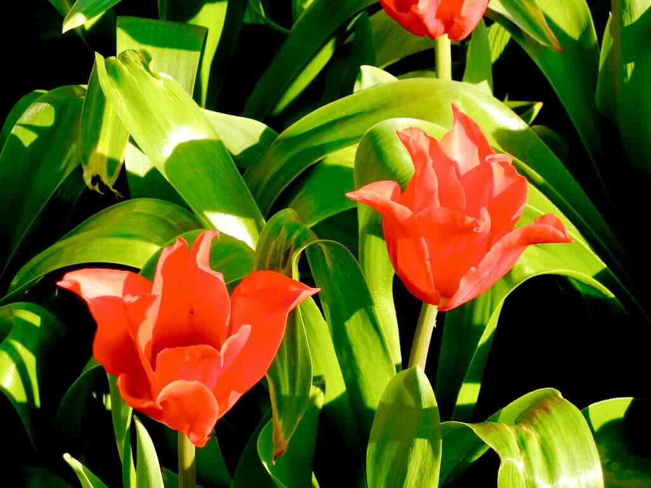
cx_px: 326
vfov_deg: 11.1
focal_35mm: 133
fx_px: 2501
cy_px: 244
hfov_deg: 14.8
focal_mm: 24
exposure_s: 1/215
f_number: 4.6
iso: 160
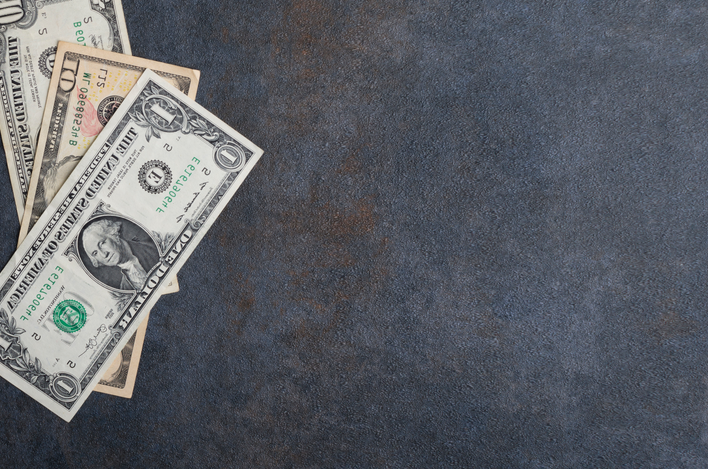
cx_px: 200
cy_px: 172
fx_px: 1486
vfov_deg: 17.9
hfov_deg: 26.5
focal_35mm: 76
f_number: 9
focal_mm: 35
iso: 100
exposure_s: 1/200
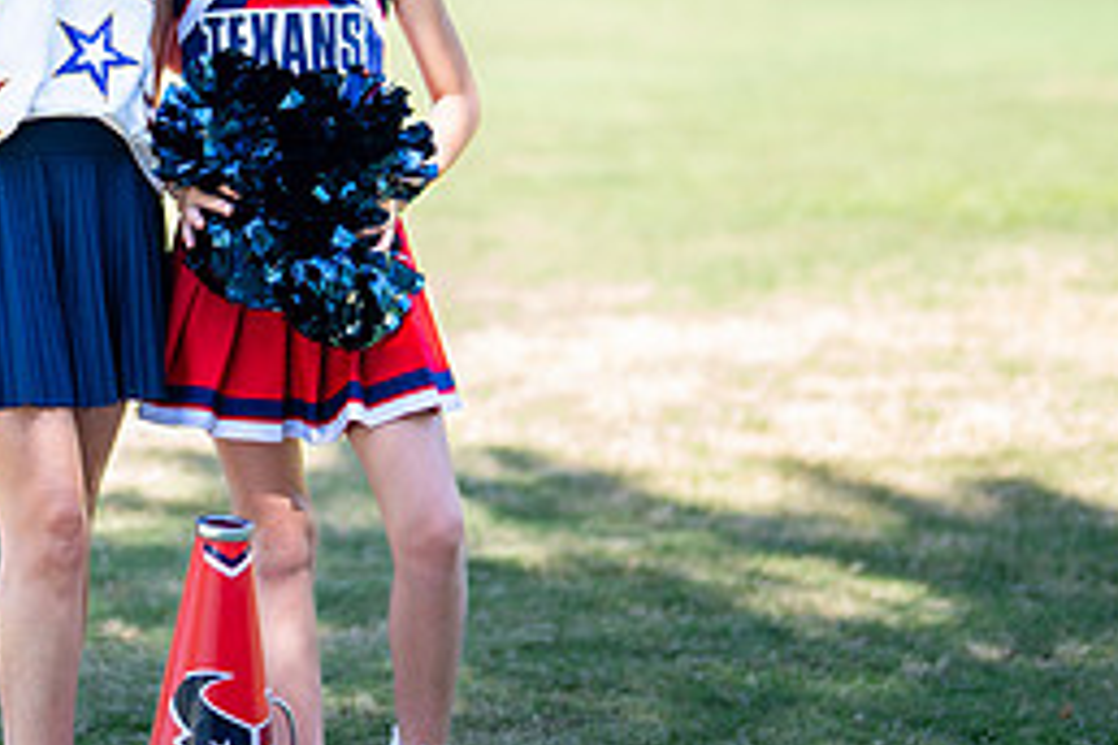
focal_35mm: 125
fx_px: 3882
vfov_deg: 10.9
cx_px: 199
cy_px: 146
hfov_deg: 16.3
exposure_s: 1/1250
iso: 100
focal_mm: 50
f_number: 1.2
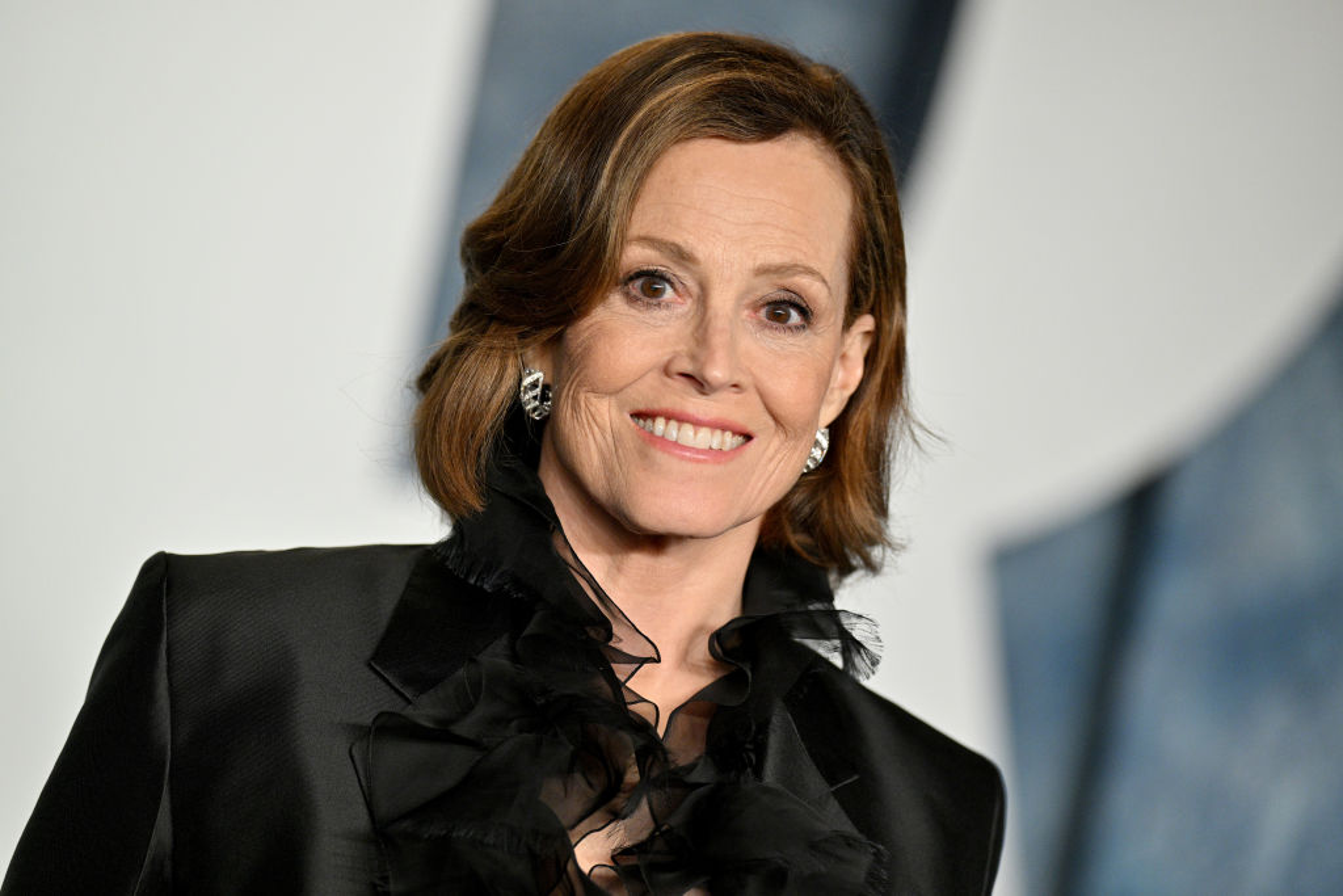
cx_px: 672
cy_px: 448
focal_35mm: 240
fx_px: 8954
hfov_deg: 8.6
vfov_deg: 5.7
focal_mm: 240
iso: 2000
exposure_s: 1/1600
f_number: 3.2
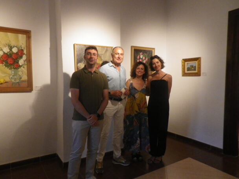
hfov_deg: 69.4
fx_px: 173
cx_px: 120
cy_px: 90
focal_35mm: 25
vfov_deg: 54.9
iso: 400
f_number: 3.5
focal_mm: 4.5
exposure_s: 1/40
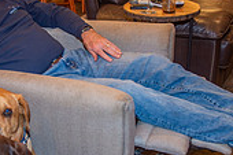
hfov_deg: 30.5
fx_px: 420
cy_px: 71
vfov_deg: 20.9
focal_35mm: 65
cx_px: 60
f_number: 2.8
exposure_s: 1/50
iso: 400
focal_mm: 19
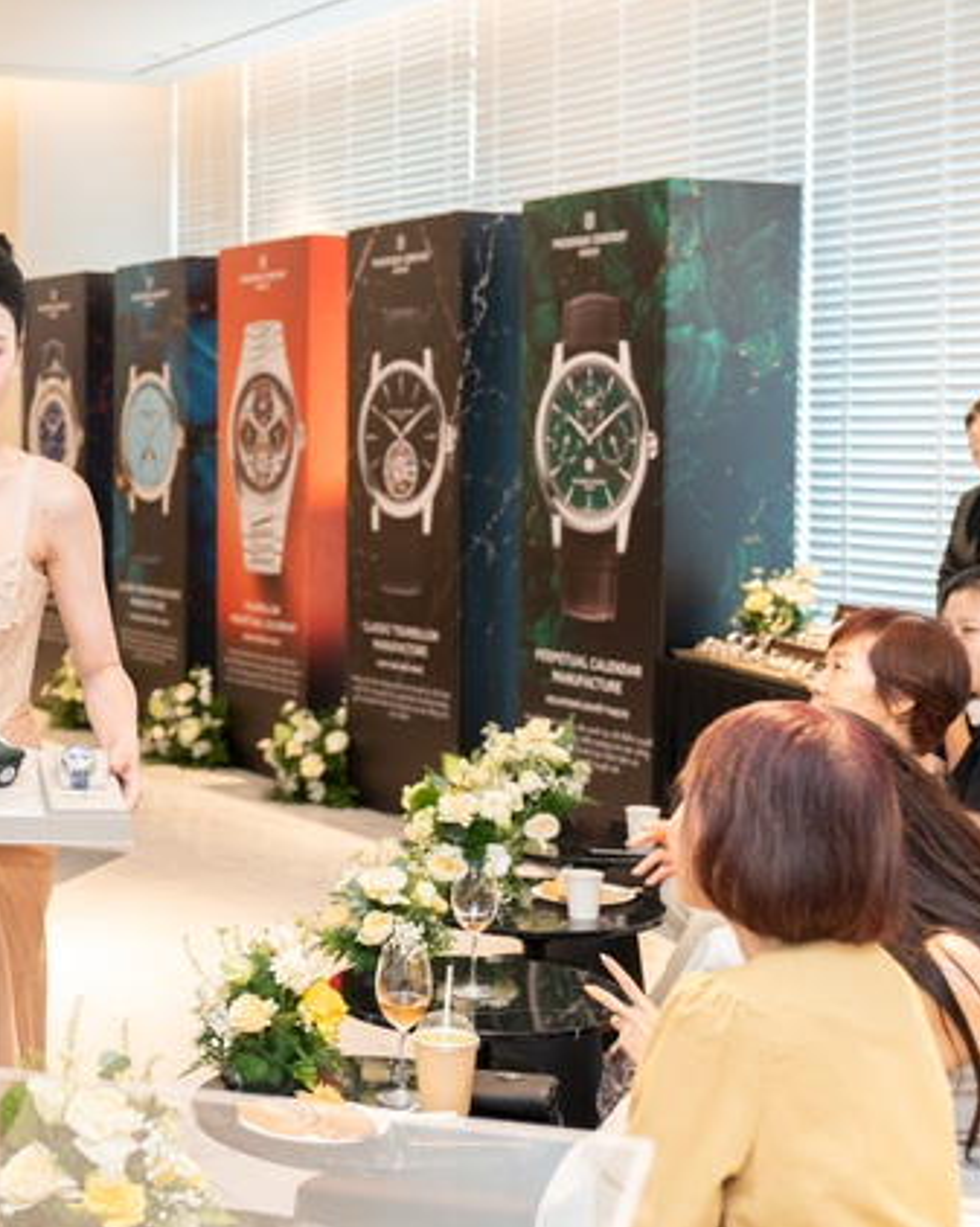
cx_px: 61
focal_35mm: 57
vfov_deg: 33.0
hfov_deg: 25.6
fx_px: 2069
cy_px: 615
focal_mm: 40
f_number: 3.5
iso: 2000
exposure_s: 1/100
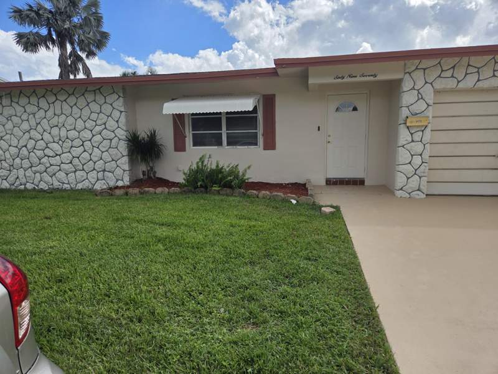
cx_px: 249
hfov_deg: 73.9
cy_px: 187
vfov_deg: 58.9
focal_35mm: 23
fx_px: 331
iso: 80
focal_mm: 5.4
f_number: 1.8
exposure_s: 1/4771
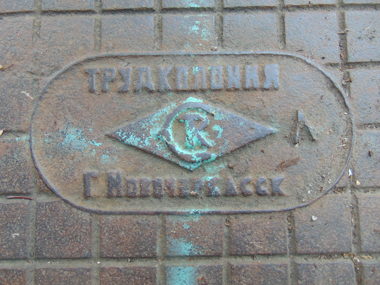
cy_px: 142
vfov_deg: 54.9
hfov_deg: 69.4
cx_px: 190
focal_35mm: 25
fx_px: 274
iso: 80
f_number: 3
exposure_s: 1/80
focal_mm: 4.5
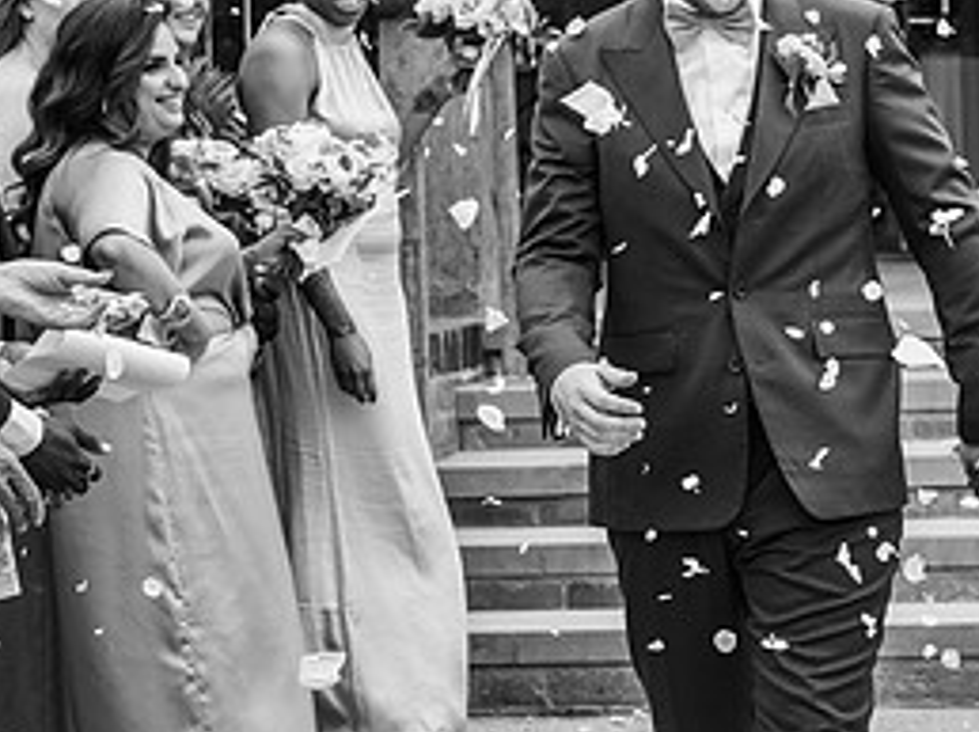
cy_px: 296
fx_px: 3786
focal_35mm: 134
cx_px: 1070
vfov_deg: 11.0
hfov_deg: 14.4
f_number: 5
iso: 360
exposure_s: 1/1000
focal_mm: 62
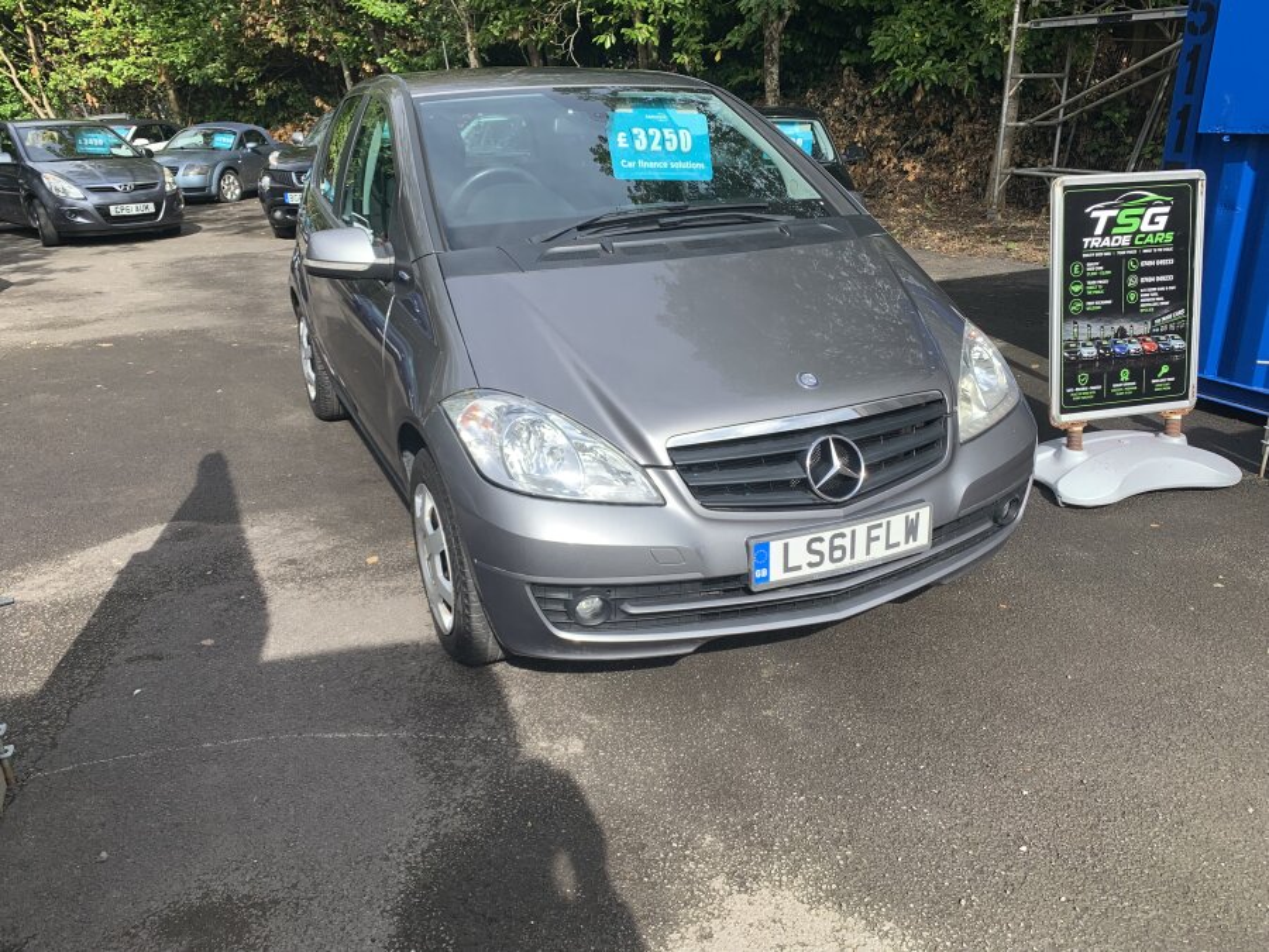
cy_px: 476
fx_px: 953
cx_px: 634
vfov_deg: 53.1
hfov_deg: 67.3
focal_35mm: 26
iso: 25
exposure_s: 1/903
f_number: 1.8
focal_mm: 4.25
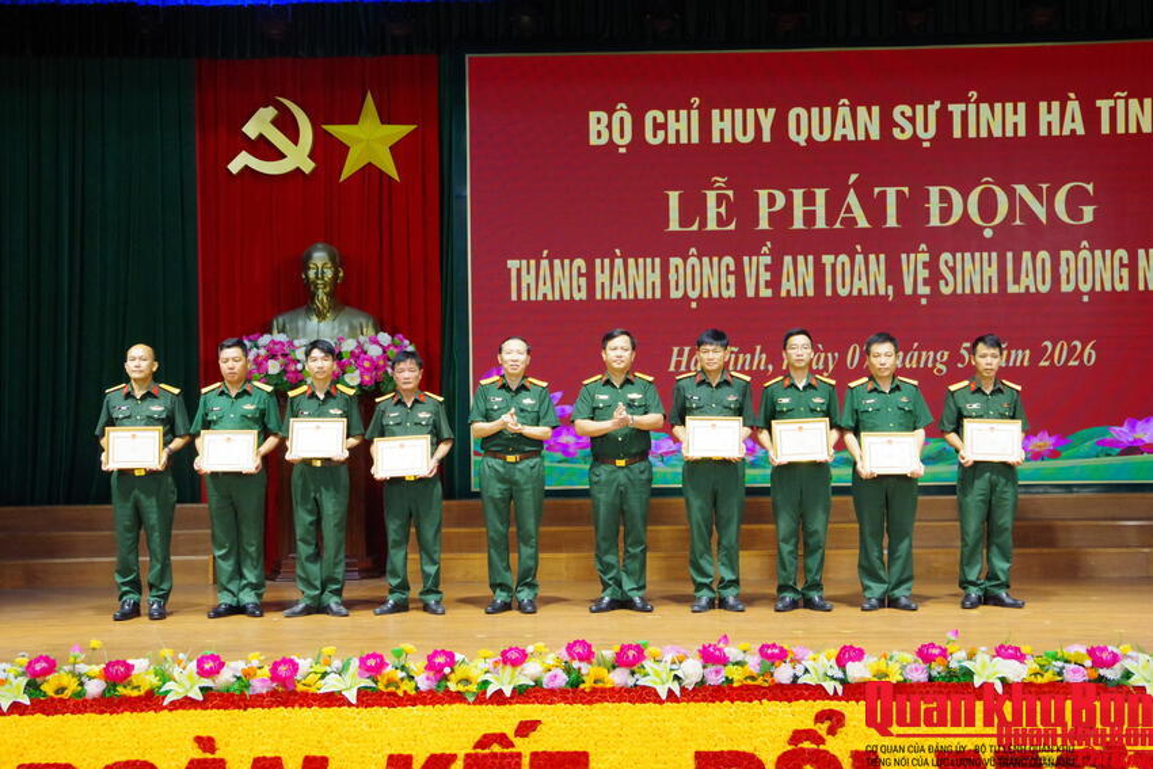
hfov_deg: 42.7
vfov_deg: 29.3
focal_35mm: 46
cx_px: 576
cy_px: 384
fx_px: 1473
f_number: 8
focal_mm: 31
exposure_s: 1/125
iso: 3200
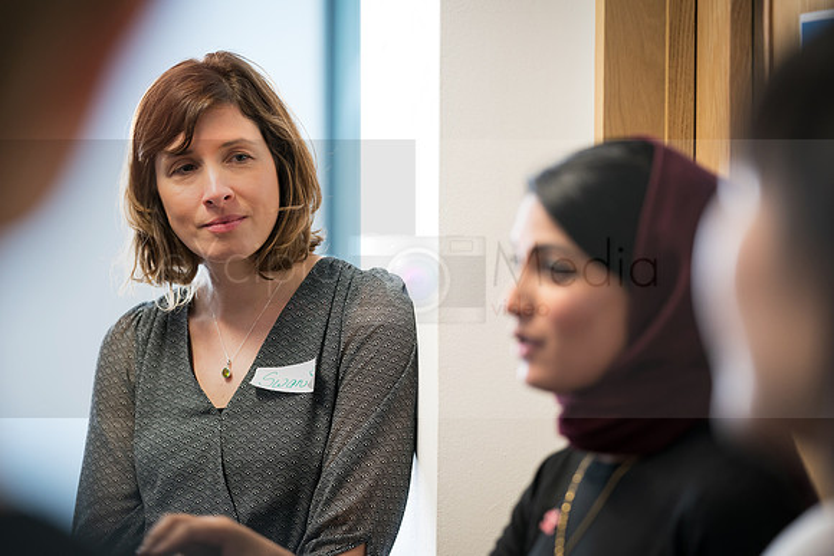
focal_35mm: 122
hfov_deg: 16.8
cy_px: 284
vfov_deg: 11.3
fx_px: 2820
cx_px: 408
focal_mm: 119
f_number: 2.8
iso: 1000
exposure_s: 1/125
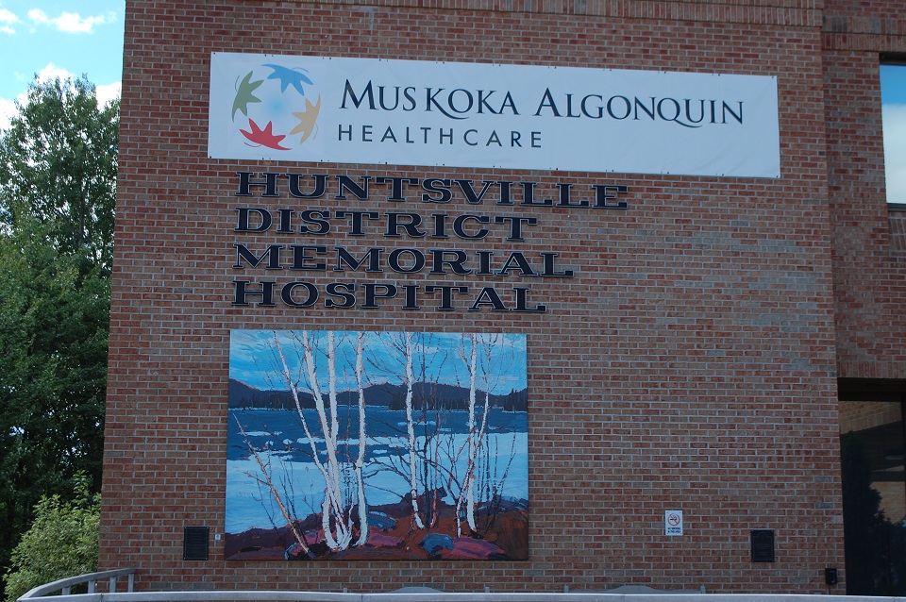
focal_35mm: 52
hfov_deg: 37.9
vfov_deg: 25.7
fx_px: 1320
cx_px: 453
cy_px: 301
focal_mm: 35
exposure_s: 1/200
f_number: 7.1
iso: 200
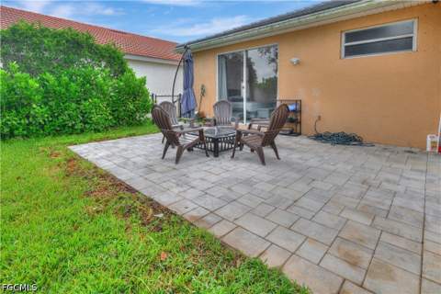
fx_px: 208
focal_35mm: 17
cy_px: 147
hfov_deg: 93.3
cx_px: 220
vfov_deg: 70.4
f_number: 4.4
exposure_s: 1/250
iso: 50
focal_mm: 17
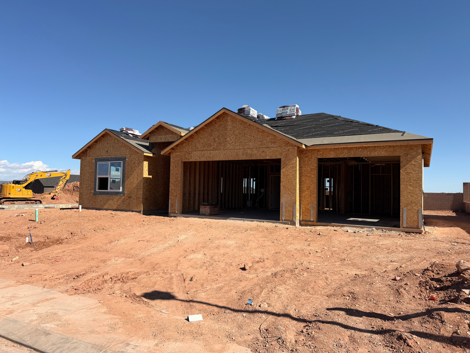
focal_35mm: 24
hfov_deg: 71.6
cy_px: 176
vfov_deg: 56.8
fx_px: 326
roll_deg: -1.1
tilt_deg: +2.5
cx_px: 235
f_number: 1.78
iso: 80
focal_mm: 6.76
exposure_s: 1/4975
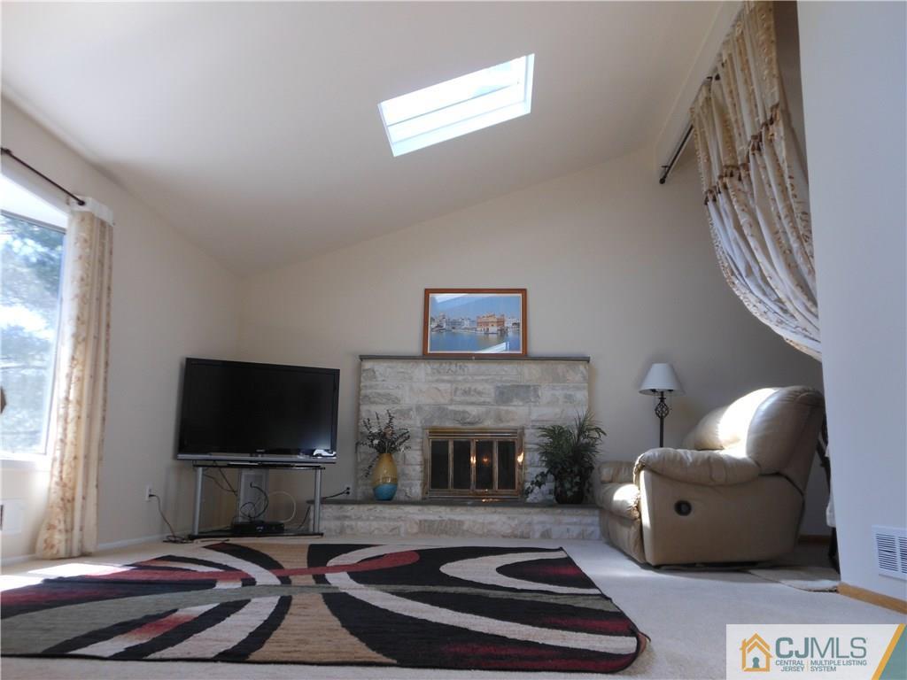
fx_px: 655
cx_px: 454
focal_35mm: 25
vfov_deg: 54.9
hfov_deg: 69.4
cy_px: 340
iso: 80
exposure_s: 1/50
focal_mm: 4.5
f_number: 3.2
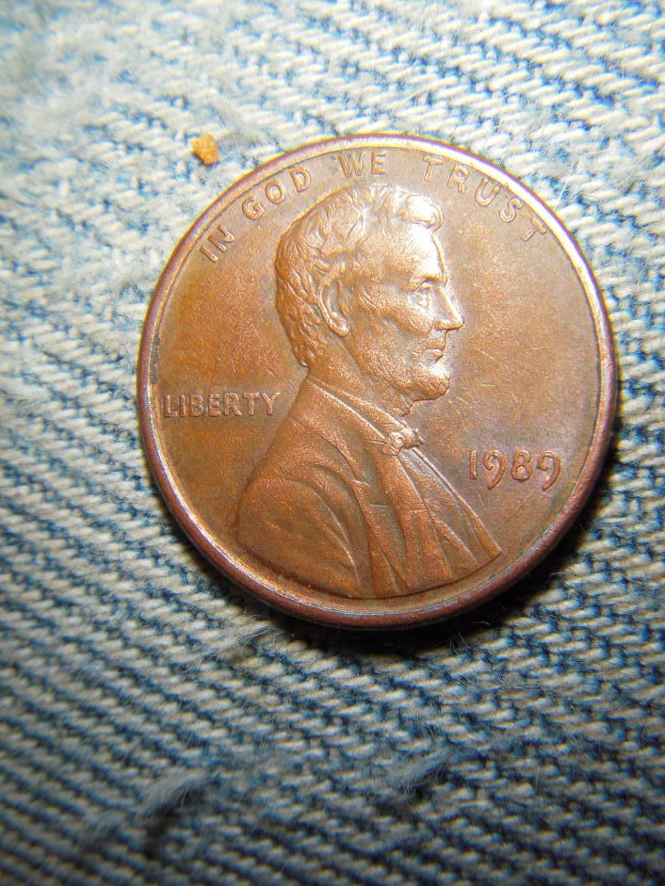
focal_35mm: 62
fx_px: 1588
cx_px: 361
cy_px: 431
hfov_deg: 23.6
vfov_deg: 31.2
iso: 100
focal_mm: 9.4
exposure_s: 1/30
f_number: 7.2
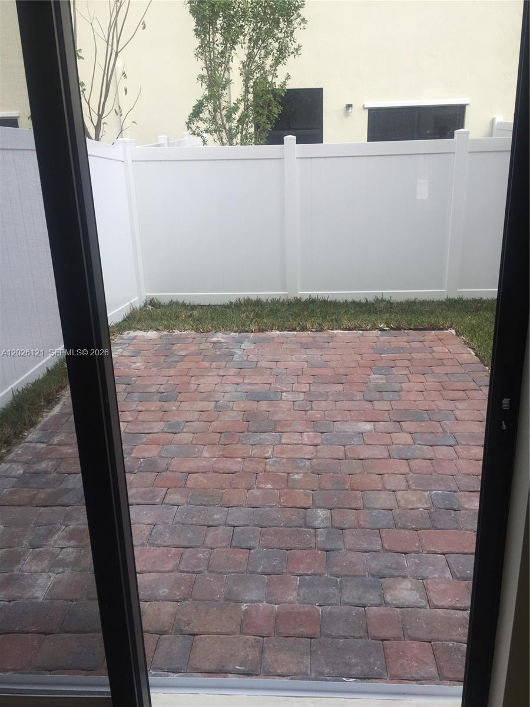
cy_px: 354
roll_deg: +2.3
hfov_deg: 48.2
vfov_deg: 61.7
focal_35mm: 29
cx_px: 265
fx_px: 592
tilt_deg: -18.0
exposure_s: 1/120
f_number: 2.2
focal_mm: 4.15
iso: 32
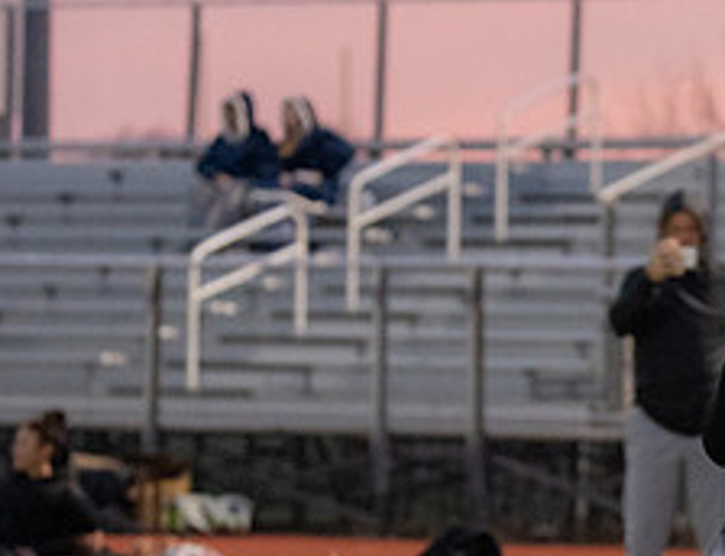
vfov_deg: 5.1
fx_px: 6211
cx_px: 866
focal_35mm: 294
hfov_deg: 6.6
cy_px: 500
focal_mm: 81
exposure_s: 1/1000
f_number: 2.8
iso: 4000
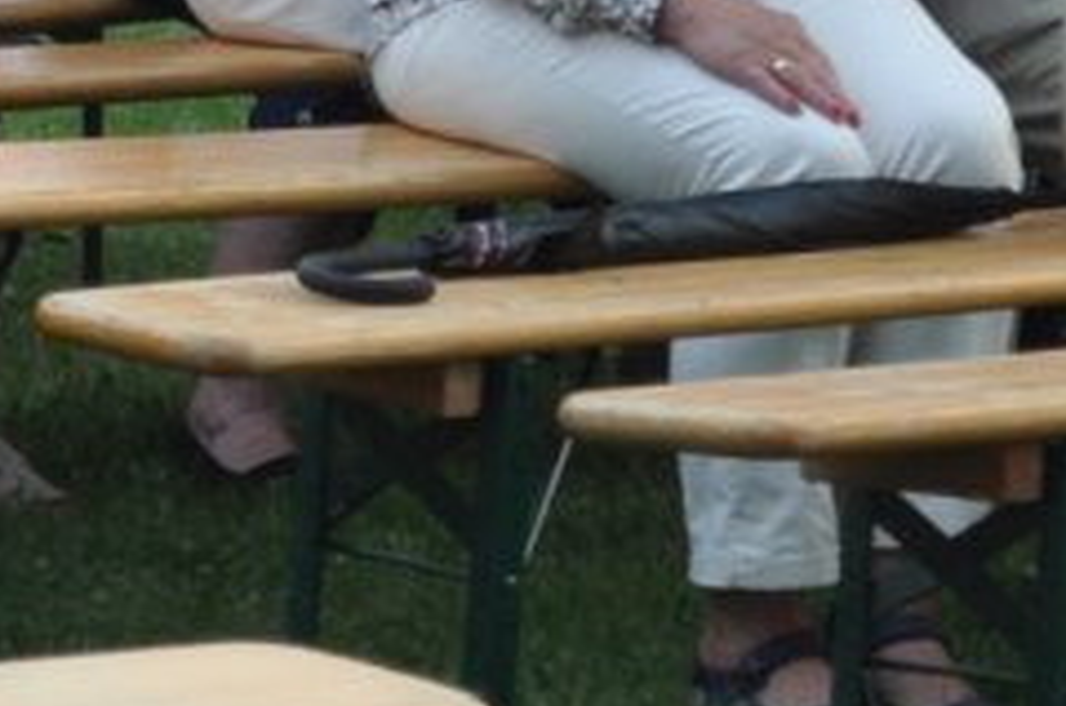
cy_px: -628
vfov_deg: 3.3
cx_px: -300
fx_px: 12190
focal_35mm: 412
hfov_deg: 5.0
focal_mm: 55
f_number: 5.6
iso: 640
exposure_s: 1/60
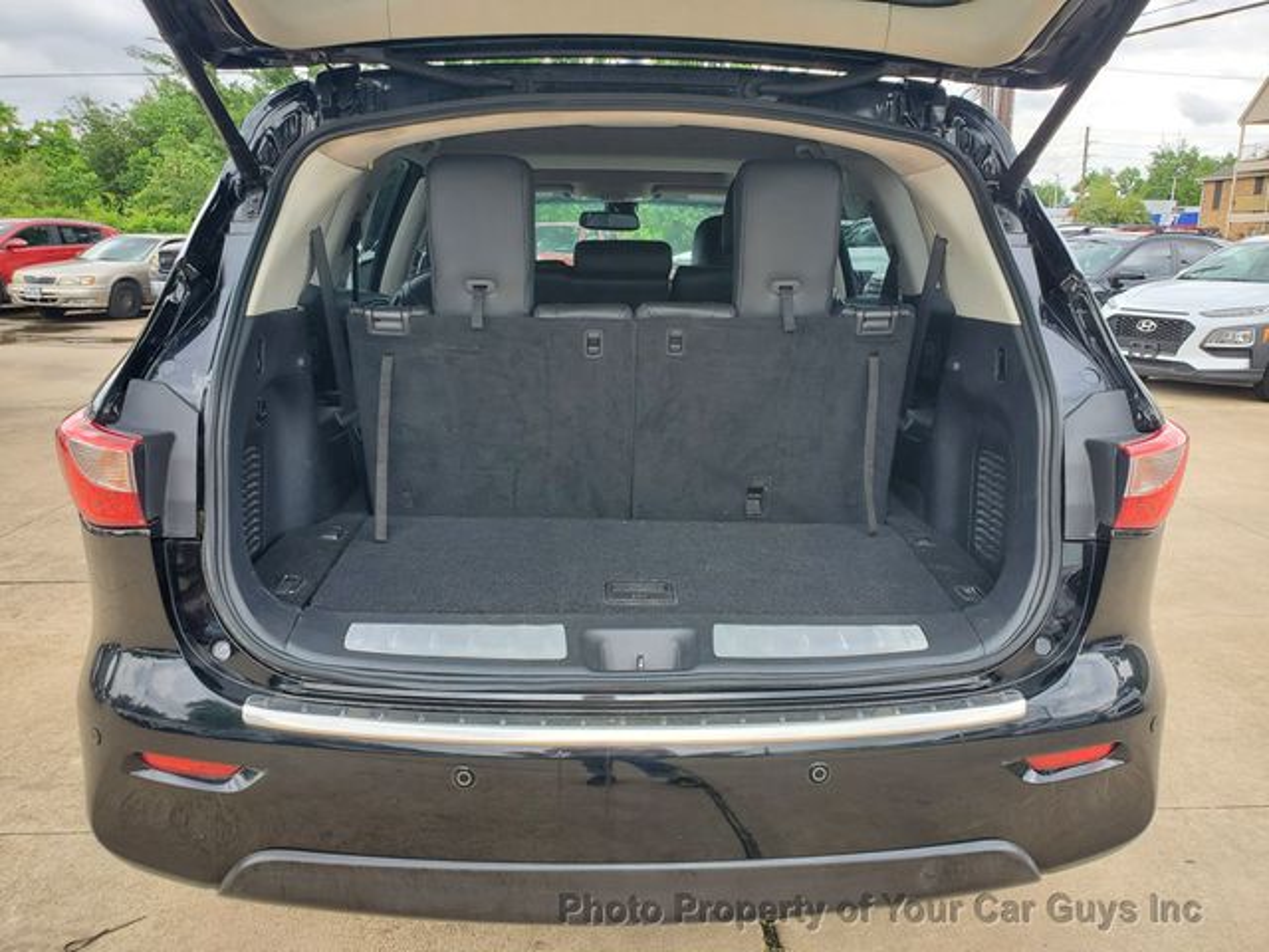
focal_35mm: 26
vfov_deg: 53.1
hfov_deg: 67.3
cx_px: 634
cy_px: 476
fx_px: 953
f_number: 2.4
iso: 50
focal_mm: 4.3
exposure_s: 1/162
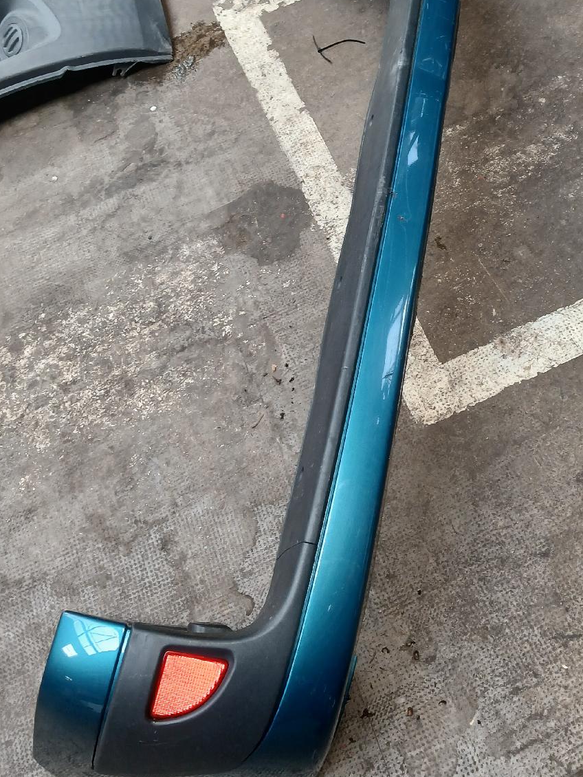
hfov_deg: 33.5
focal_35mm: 43
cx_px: 359
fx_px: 965
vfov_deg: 43.1
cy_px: 248
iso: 80
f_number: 1.8
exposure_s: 1/50.3
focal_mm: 3.98
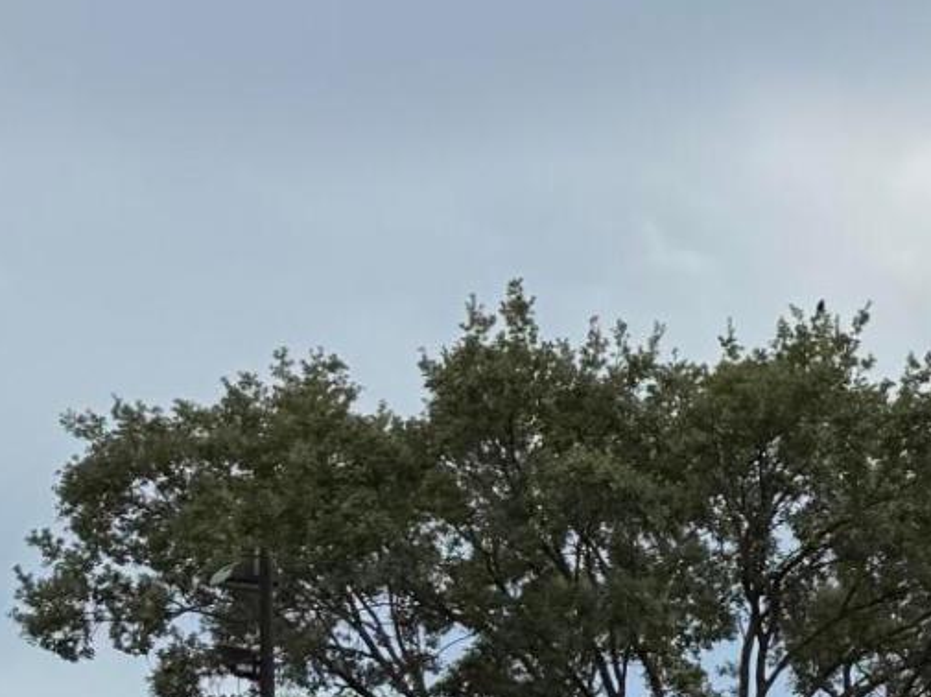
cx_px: 2529
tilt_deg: -0.5
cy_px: 1136
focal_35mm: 137
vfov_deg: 10.3
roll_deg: -0.5
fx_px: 3682
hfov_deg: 11.0
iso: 80
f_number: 1.78
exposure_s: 1/4049
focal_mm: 6.76
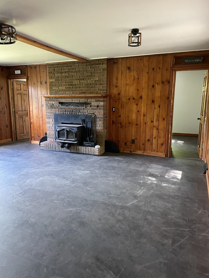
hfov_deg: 53.1
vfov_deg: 67.3
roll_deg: -0.5
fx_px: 209
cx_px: 104
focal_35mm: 26
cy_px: 139
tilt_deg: -10.4
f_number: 1.6
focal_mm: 4.2
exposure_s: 1/40
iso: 400
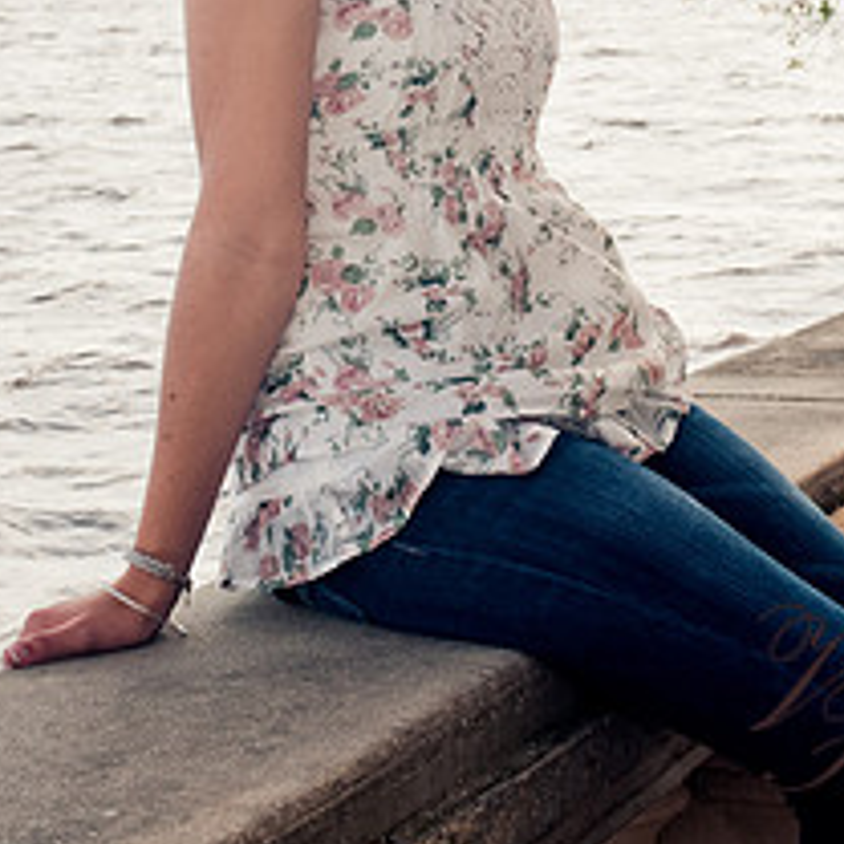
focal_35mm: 92
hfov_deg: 18.9
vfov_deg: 18.3
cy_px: -41
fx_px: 2538
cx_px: 412
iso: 200
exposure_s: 1/80
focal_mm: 50
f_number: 13
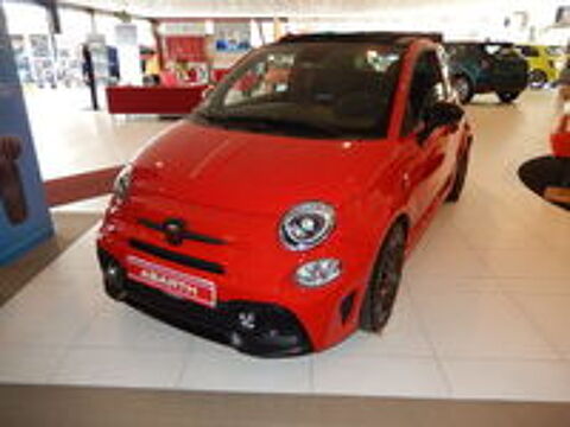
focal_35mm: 25
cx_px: 285
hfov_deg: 69.4
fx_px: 412
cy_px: 214
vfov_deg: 54.9
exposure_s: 1/30
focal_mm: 4.5
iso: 200
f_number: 3.4
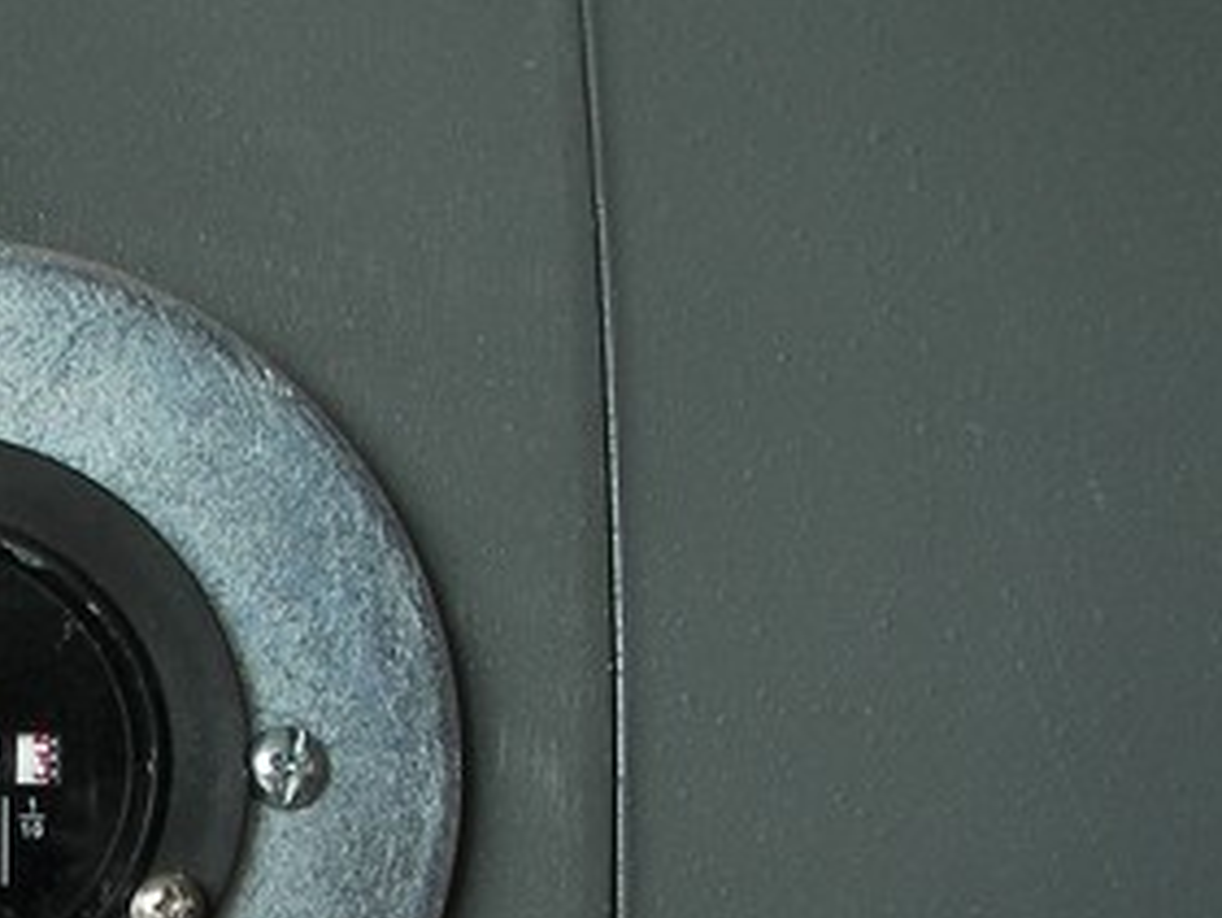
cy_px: 831
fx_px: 2931
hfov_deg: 22.2
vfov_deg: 17.5
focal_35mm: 83
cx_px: -130
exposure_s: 1/40
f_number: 2.8
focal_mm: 6
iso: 50
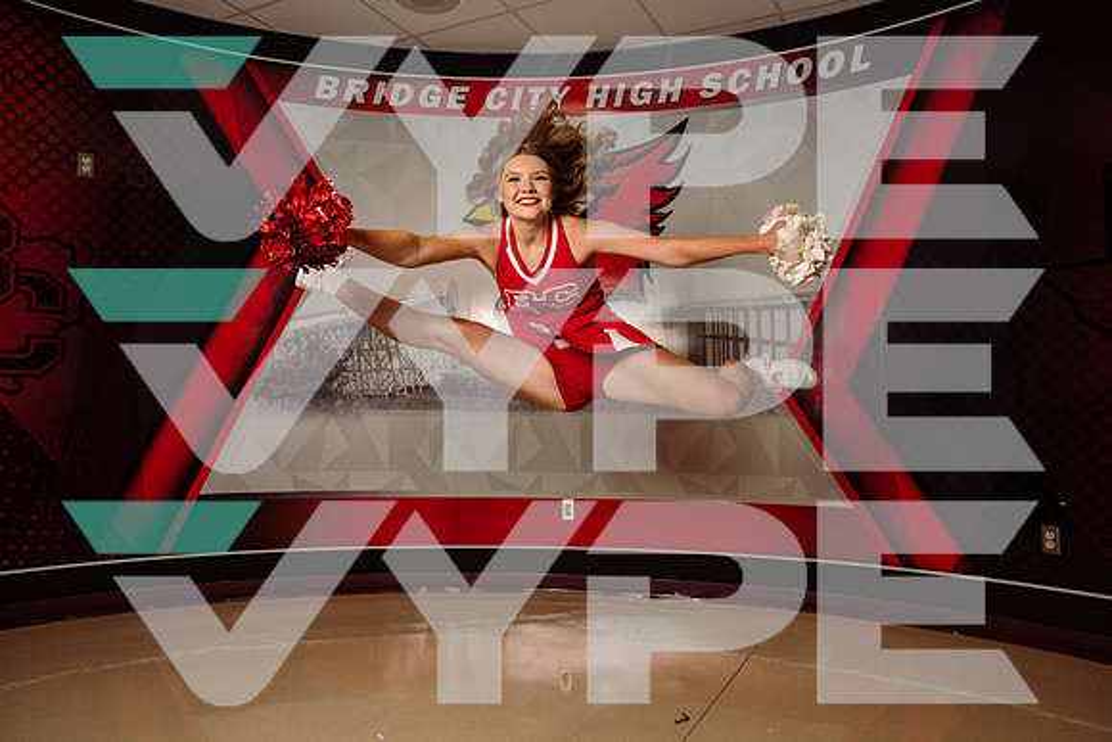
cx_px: 556
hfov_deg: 73.7
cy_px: 371
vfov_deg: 53.2
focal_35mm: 24
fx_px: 741
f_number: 6.3
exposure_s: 1/250
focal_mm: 24
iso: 200
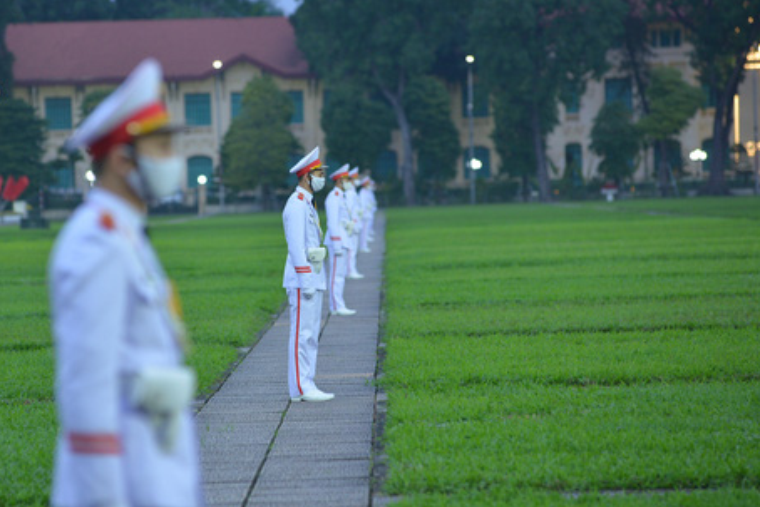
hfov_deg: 8.6
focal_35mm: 238
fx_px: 5026
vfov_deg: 5.8
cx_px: 315
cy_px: 246
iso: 1600
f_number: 3.5
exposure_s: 1/125
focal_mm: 200
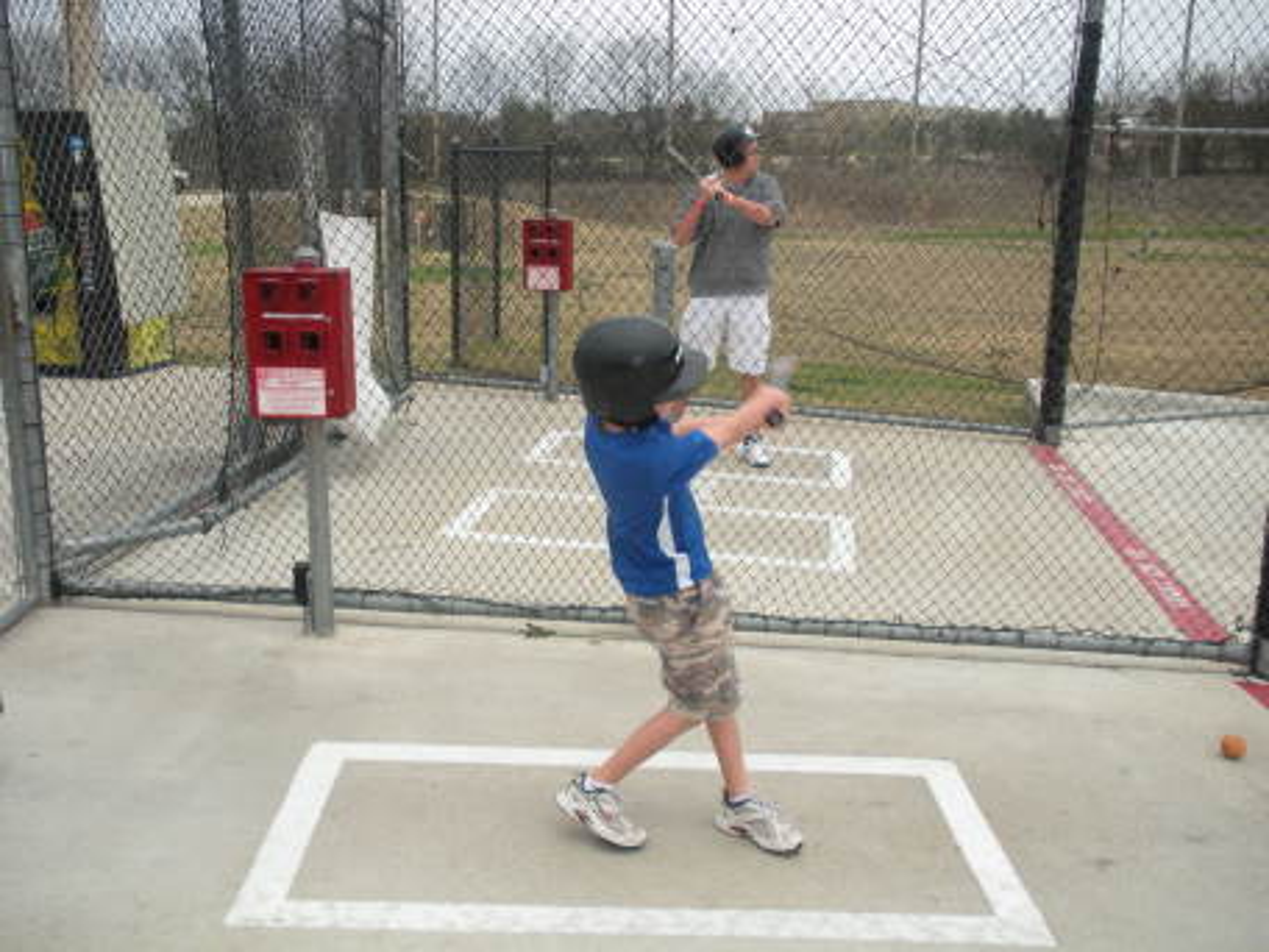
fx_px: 1320
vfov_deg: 39.7
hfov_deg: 51.4
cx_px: 634
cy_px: 476
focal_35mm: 36
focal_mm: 6.3
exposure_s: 1/174
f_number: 3.5
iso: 88
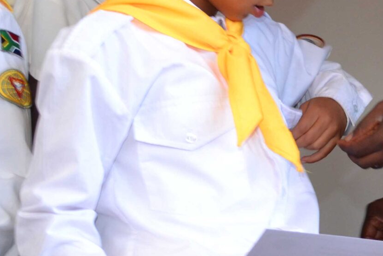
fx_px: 1277
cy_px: 78
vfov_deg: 11.4
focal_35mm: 120
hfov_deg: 16.7
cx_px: 395
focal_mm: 26
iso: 800
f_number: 4.2
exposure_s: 1/60
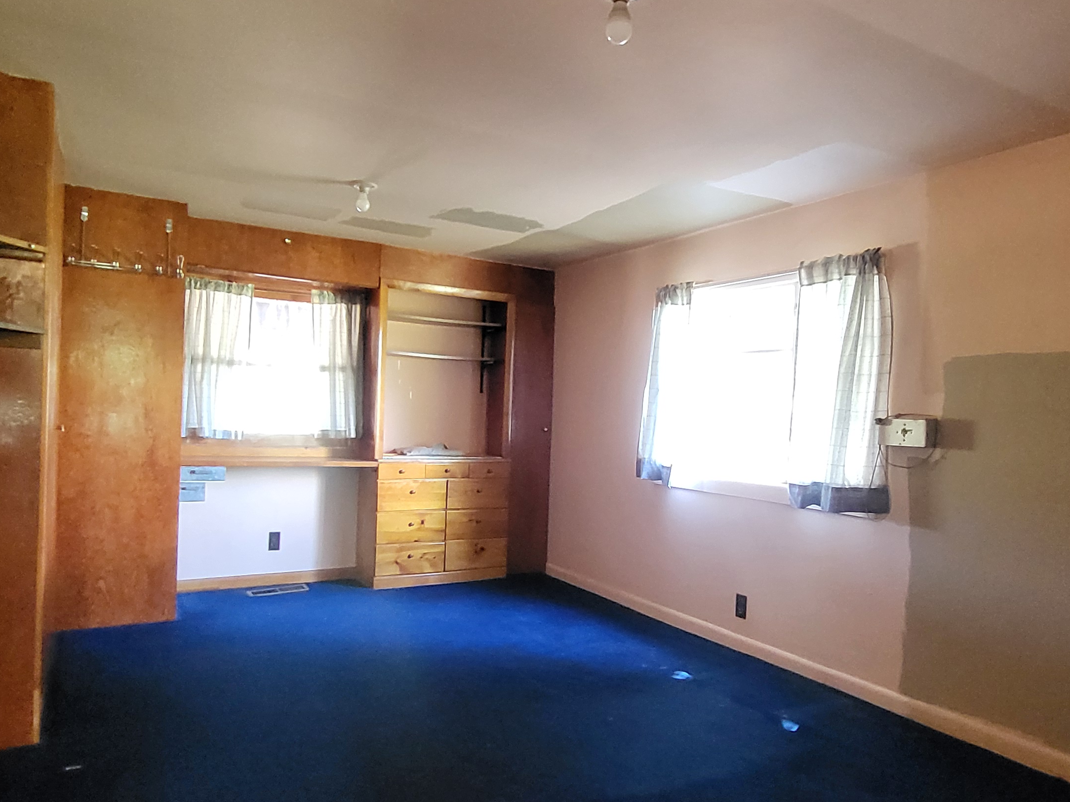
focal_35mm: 24
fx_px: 742
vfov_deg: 56.8
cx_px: 531
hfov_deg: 71.6
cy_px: 411
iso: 640
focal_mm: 1.74
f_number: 2.2
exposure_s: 1/30
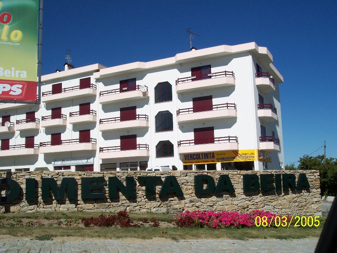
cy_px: 126
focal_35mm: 38
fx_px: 370
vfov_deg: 37.7
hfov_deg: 49.0
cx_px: 168
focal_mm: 8
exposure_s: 1/1000
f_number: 4.8
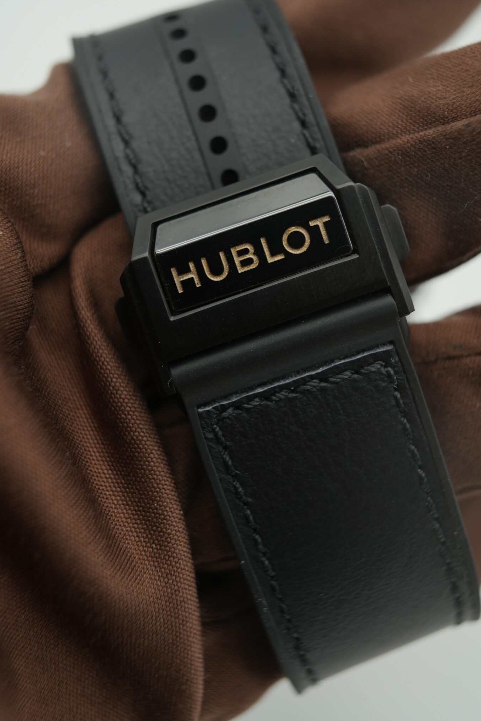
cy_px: 288
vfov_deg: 44.3
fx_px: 881
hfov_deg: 30.5
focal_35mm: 44
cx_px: 258
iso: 400
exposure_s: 1/250
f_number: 5
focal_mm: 35
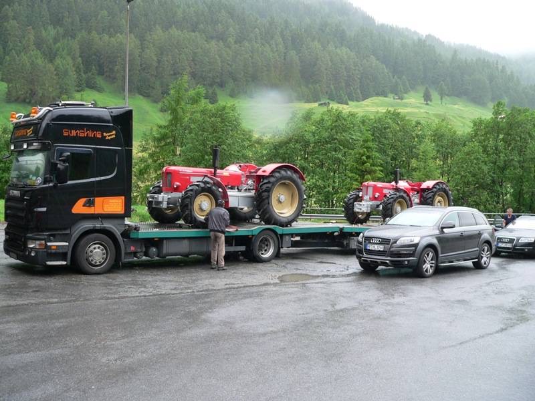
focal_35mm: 36
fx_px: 556
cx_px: 268
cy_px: 200
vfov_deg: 39.7
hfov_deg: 51.4
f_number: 2.8
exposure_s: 1/80
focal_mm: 6
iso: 80
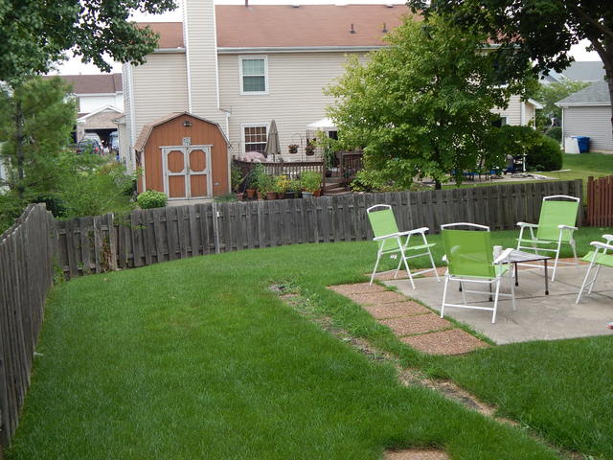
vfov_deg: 29.7
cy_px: 230
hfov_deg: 38.9
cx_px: 306
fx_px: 868
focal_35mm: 49
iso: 125
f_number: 3.7
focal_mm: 8.6
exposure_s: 1/250
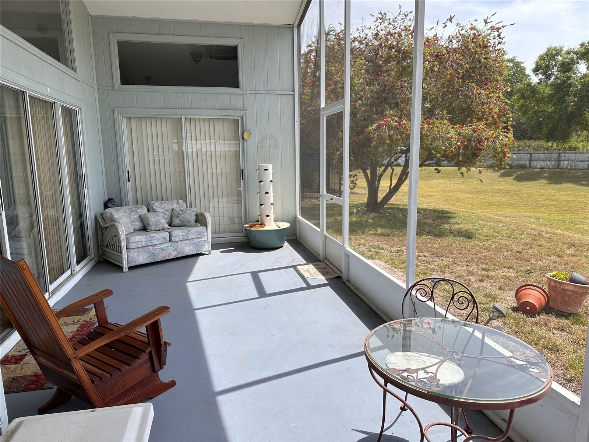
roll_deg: +0.6
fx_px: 408
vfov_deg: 56.8
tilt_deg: -10.1
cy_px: 221
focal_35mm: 24
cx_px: 294
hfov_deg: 71.6
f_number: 1.78
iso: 80
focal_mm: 6.86
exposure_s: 1/1587
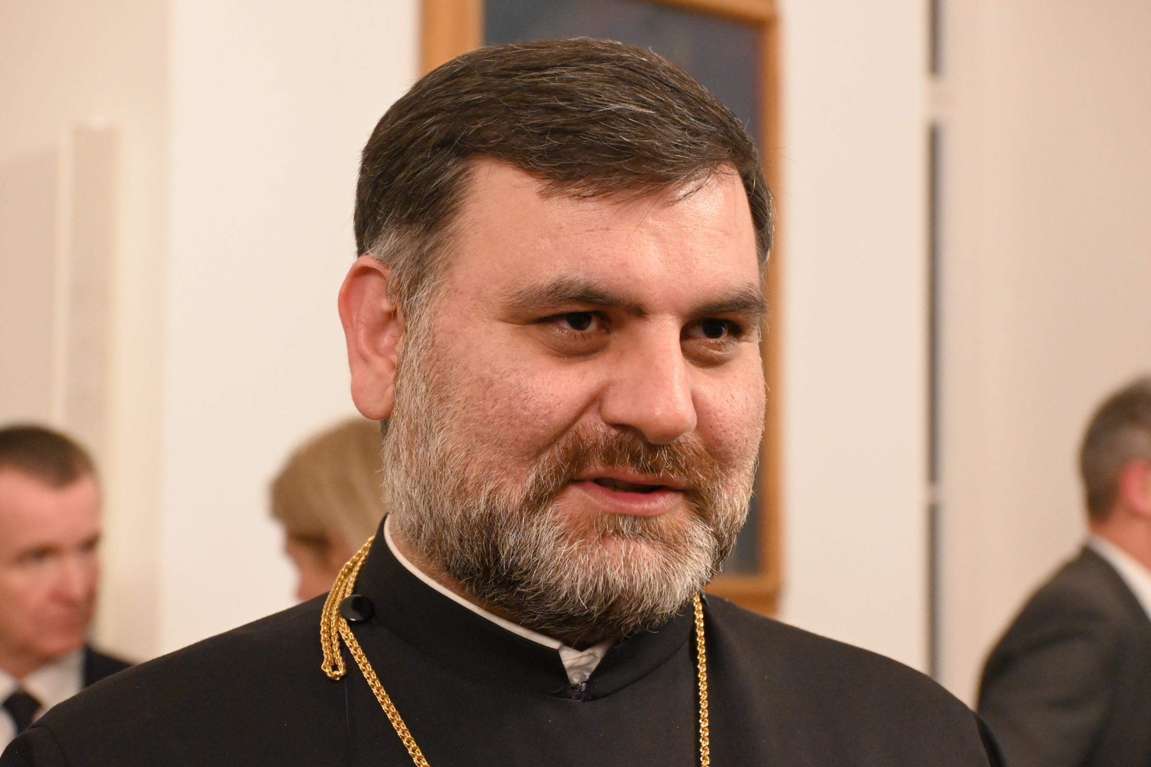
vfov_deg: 14.0
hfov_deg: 20.9
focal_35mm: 98
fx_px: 3117
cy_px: 384
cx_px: 576
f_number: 5
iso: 6400
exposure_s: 1/60
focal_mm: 65
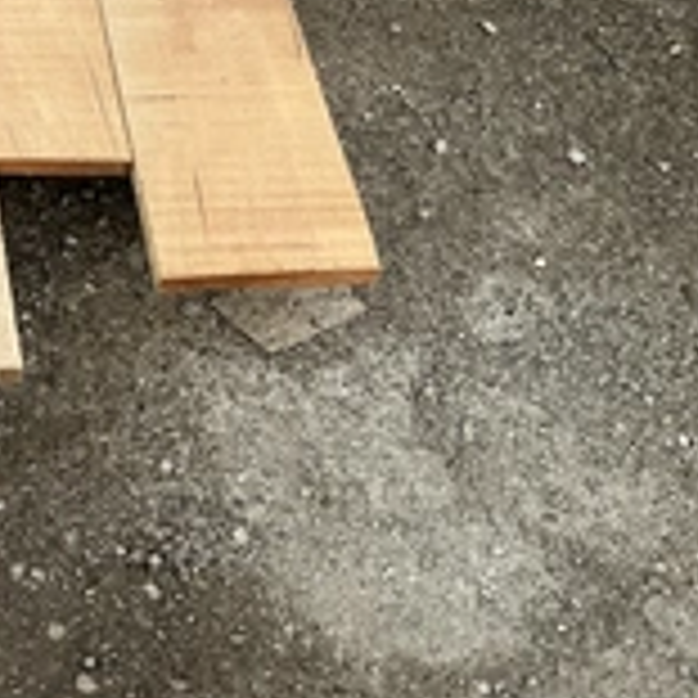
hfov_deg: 24.1
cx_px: -167
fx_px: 1460
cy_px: 324
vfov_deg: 26.9
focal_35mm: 64
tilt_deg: -45.7
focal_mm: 3
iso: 25
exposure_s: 1/534
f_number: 1.8
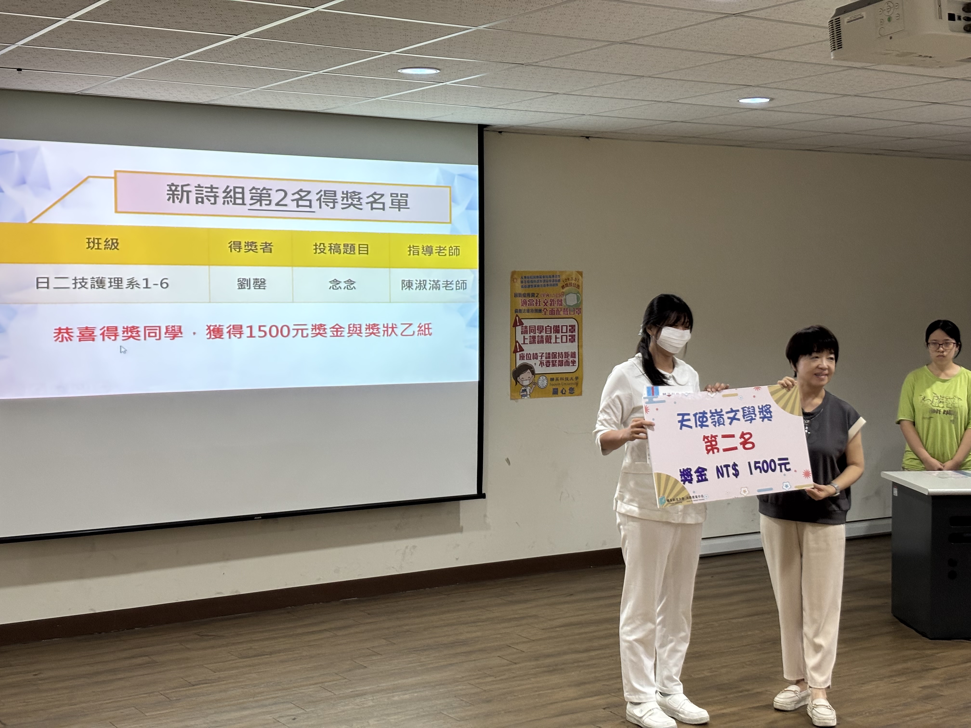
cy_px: 364
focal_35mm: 52
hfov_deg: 36.8
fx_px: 1459
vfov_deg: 28.0
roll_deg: +0.1
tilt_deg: -3.6
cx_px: 486
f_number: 1.6
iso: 160
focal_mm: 5.96
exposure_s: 1/60
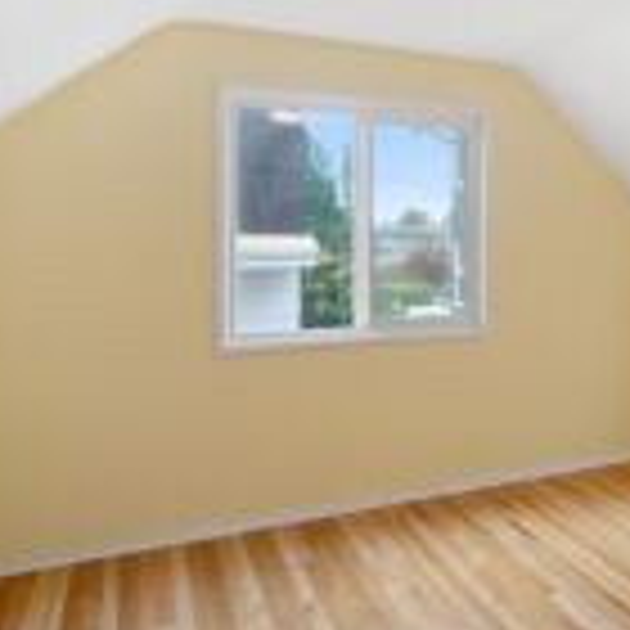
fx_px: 700
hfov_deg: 44.0
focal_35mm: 34
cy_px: 241
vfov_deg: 48.1
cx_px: 572
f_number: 8
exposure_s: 1/6
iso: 200
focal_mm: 14
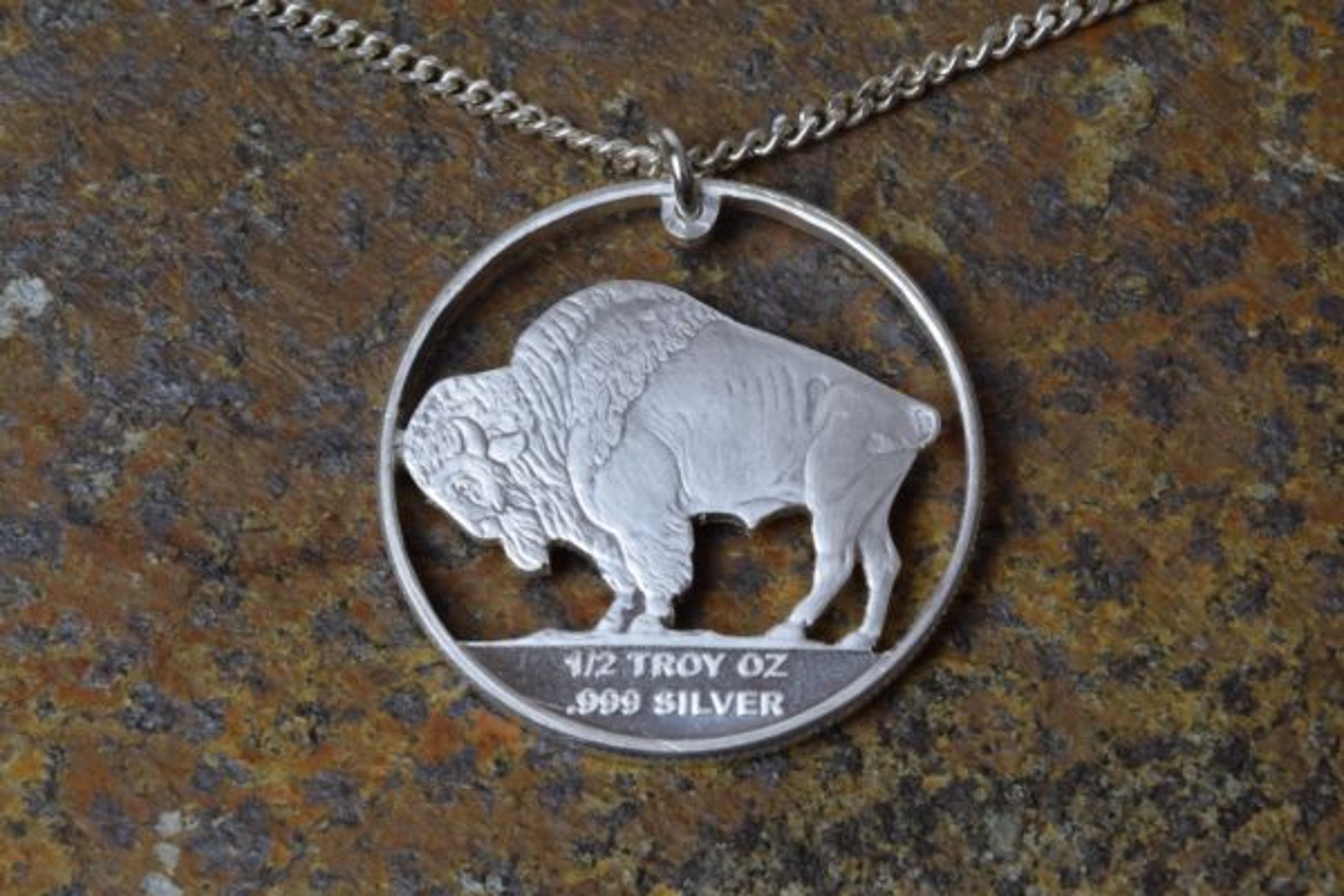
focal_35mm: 82
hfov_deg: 24.6
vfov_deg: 16.6
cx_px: 672
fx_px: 3080
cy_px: 448
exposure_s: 1/8
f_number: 22
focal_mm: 55
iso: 500
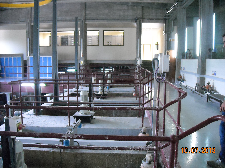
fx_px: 227
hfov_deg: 52.6
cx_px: 112
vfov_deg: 40.7
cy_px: 84
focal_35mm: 35
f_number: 2.8
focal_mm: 5.7
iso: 800
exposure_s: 1/84
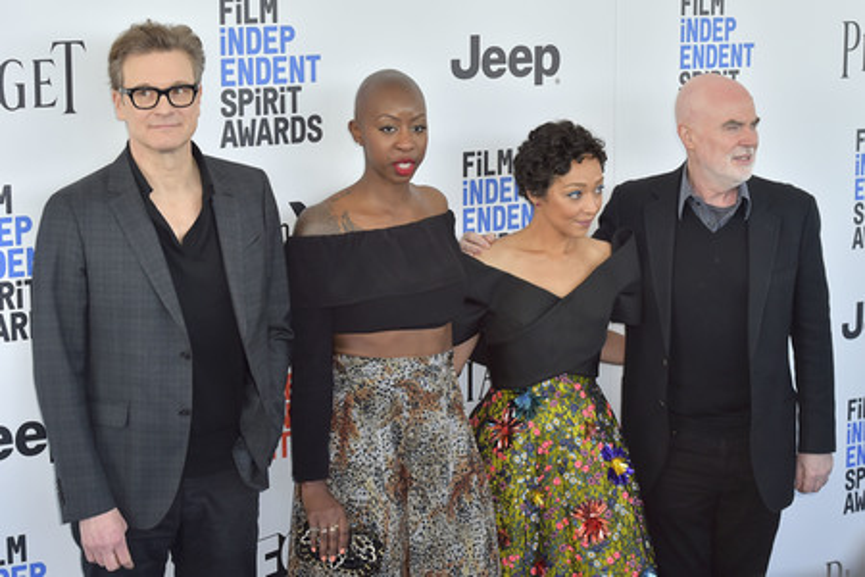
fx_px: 1682
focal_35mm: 70
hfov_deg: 28.8
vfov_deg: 19.5
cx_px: 432
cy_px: 288
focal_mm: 70
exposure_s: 1/320
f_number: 6.3
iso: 500
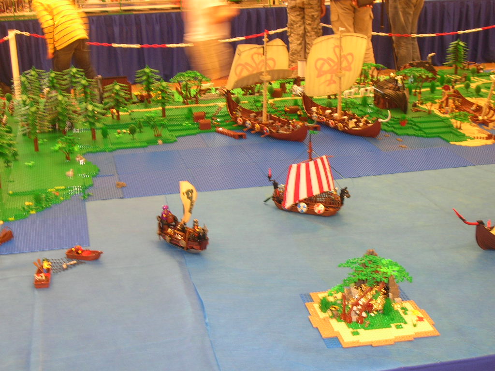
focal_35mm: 54
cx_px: 248
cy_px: 186
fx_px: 772
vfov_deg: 27.0
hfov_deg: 35.5
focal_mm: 9.1
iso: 57
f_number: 3.4
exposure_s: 1/5.7
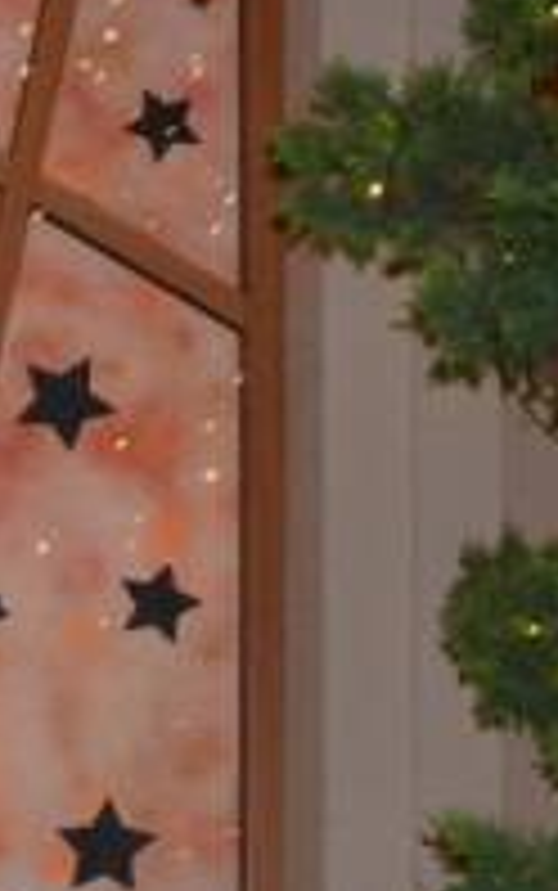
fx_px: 3596
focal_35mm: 148
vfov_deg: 14.1
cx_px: -801
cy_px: 641
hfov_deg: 8.1
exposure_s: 1/60
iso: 3200
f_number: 3.8
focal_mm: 24
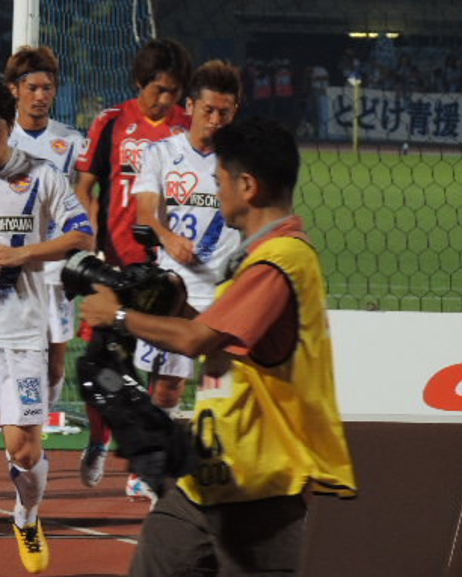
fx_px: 8368
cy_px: 326
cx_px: -8
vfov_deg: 3.9
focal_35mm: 490
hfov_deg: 3.2
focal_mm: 53.5
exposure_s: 1/160
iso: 400
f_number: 4.8
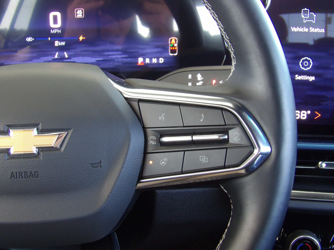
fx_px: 511
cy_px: 125
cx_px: 167
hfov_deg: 36.2
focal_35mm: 53
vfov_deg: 27.5
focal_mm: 9.5
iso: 313
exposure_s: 1/17
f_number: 3.9
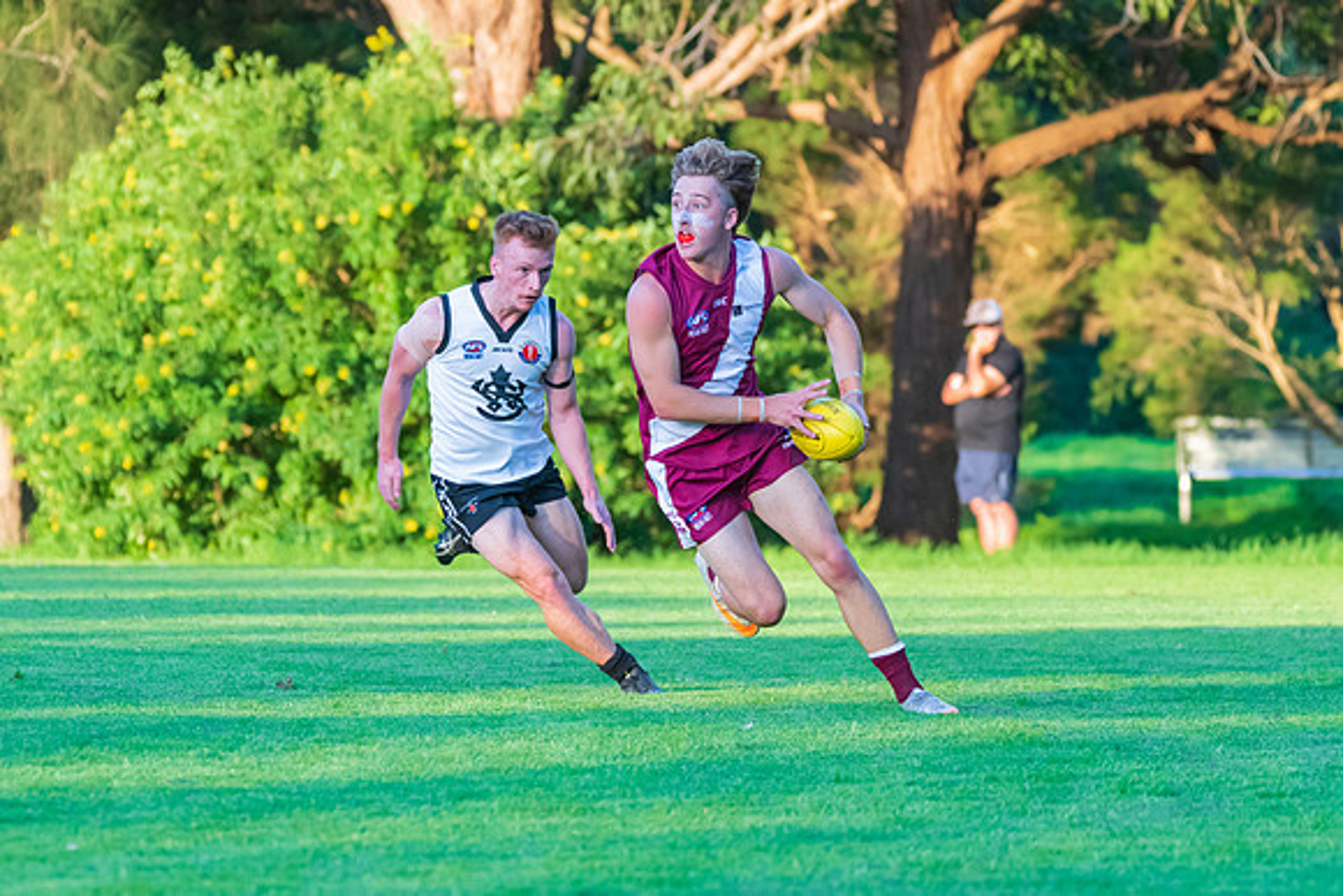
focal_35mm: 369
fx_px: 13786
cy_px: 390
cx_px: 522
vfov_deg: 3.7
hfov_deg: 5.6
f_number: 5.6
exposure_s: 1/640
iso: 1600
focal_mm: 240
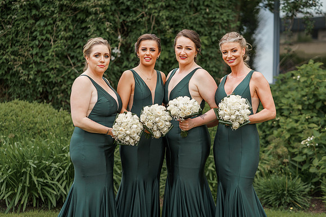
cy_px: 108
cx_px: 163
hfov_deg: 23.9
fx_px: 770
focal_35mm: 85
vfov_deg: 16.1
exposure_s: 1/640
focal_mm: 85
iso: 100
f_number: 2.8
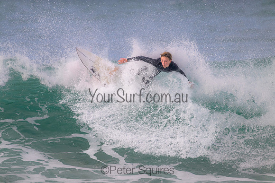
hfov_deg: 2.6
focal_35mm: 800
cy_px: 92
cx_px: 138
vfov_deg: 1.7
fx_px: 6112
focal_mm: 800
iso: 1100
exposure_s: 1/1250
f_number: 11
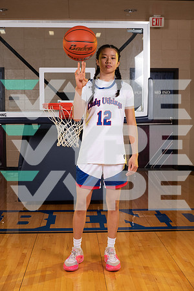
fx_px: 404
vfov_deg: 39.6
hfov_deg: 27.0
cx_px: 97
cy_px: 146
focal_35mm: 50
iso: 320
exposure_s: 1/320
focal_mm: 50
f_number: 7.1
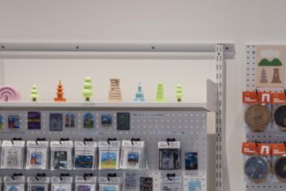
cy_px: 195
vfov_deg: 11.3
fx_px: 954
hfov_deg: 16.0
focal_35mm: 120
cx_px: 395
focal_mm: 42
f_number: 5.6
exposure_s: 1/160
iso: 800
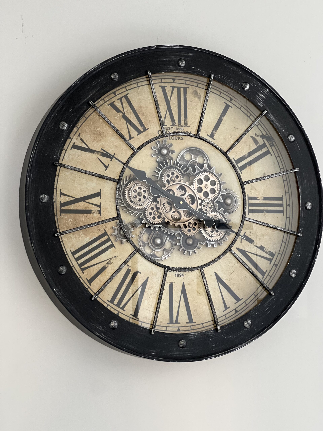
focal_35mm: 77
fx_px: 958
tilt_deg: +4.5
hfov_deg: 19.1
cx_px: 162
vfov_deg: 25.3
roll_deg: +1.2
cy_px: 216
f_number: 2.8
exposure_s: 1/35
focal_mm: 9
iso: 400
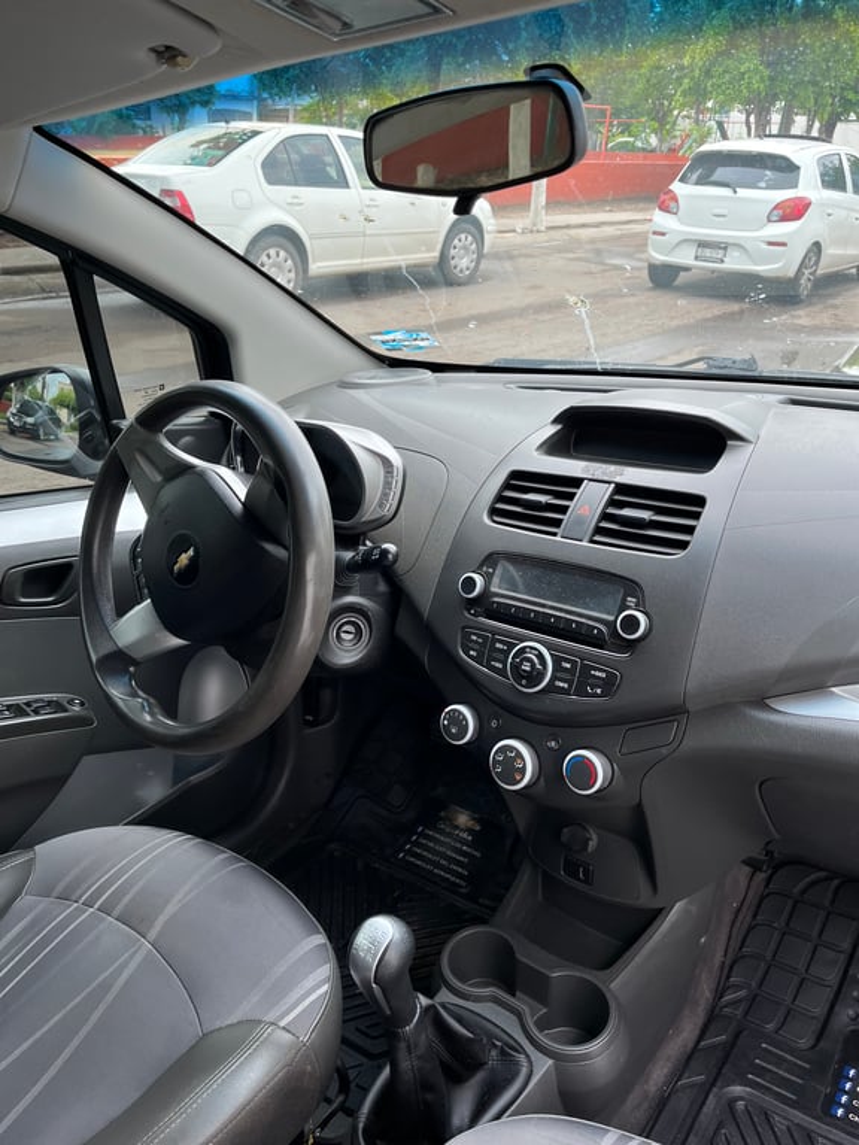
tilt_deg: -26.6
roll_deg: +1.6
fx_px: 860
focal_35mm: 26
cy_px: 572
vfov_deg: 67.3
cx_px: 430
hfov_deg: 53.1
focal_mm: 5.1
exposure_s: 1/213
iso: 40
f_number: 1.6
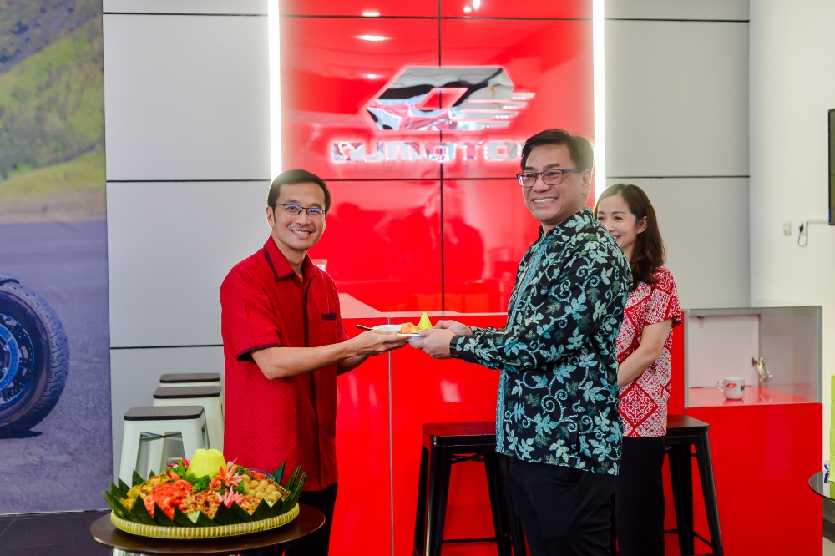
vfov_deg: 27.0
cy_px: 278
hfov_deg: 39.6
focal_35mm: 50
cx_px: 418
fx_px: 1159
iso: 640
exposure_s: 1/160
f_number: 2.8
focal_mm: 50
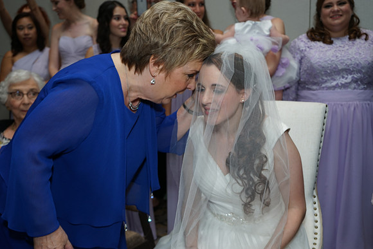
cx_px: 186
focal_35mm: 39
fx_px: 404
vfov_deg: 34.2
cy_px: 124
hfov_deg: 49.5
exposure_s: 1/125
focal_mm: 39
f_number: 5.6
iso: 500
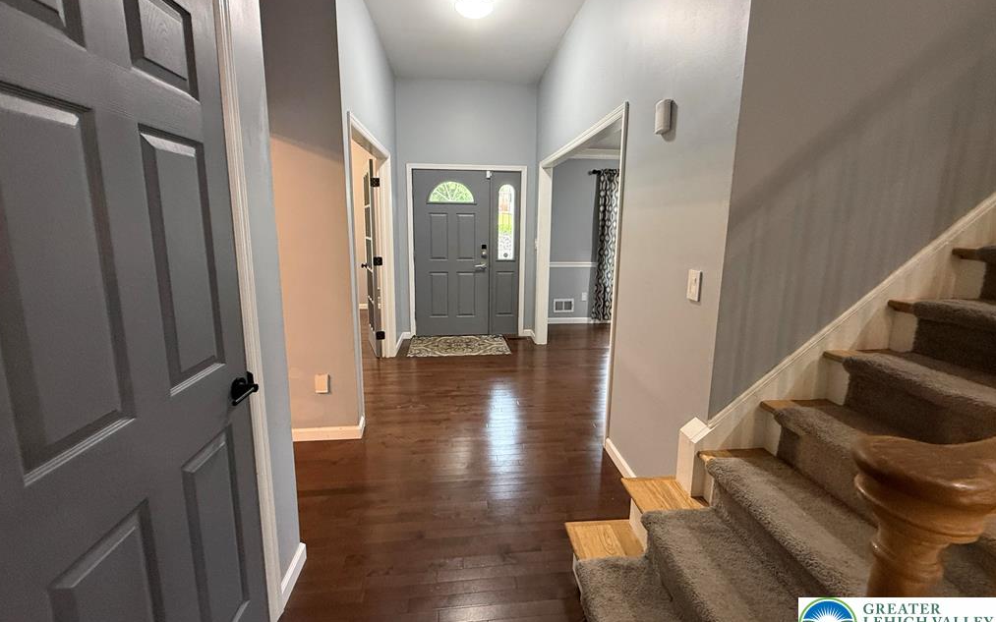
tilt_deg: -8.5
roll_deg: -0.3
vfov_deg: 74.7
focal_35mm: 15
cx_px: 496
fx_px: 407
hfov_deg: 101.5
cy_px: 286
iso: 500
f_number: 2.2
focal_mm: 2.22
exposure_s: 1/60
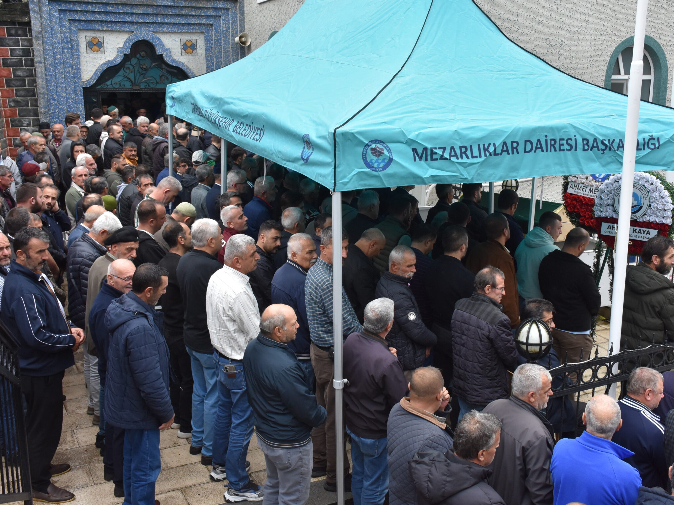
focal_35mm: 39
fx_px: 759
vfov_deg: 36.8
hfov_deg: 47.8
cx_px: 354
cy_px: 252
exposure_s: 1/400
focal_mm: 24
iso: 800
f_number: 8
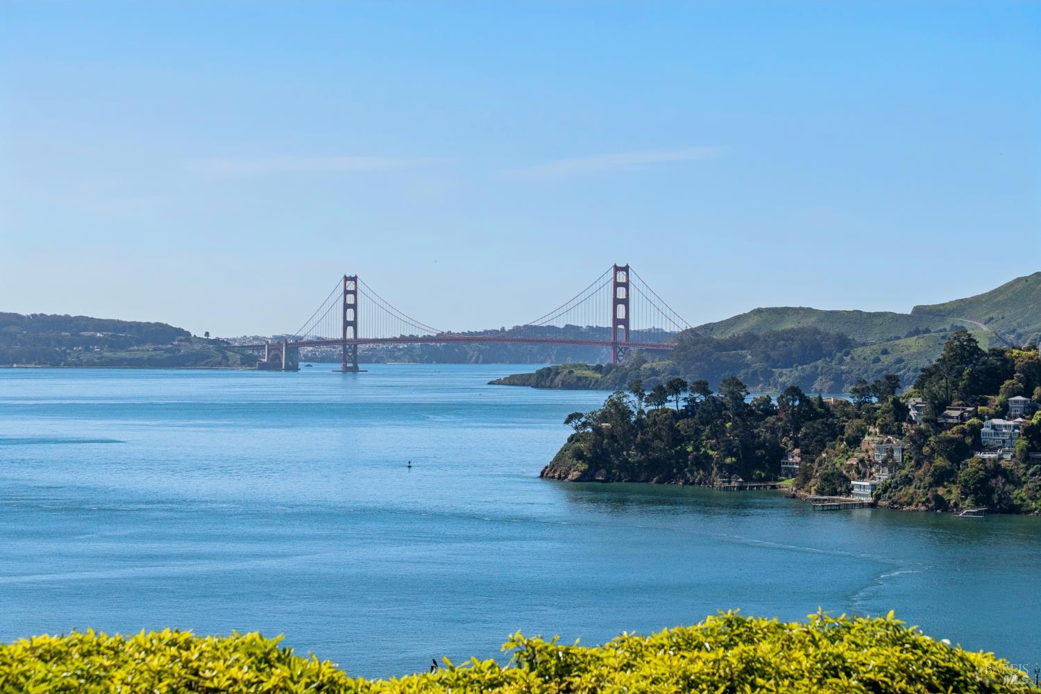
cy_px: 347
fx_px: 3036
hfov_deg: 19.5
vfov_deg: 13.0
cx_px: 520
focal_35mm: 105
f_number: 6.3
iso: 400
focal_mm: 70
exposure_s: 1/3200
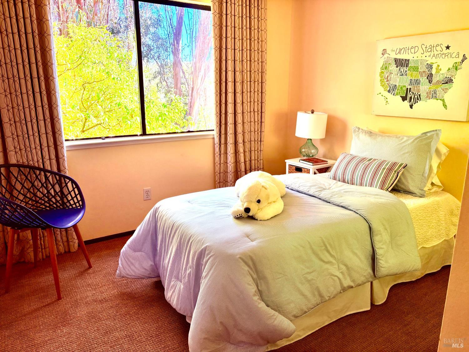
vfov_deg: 53.1
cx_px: 234
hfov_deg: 67.3
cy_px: 176
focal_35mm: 26
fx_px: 352
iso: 125
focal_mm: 5.96
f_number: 1.6
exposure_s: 1/179
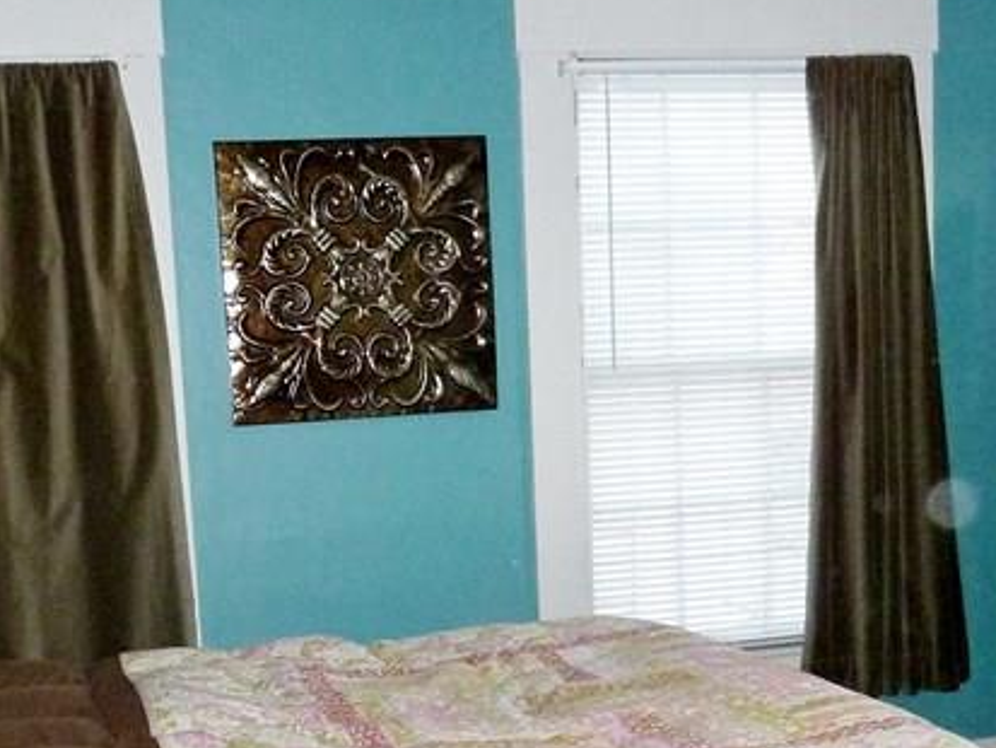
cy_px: 695
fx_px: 1784
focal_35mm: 62
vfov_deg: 23.0
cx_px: 497
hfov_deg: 31.2
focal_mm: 4.1
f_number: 3.3
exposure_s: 1/30
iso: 400
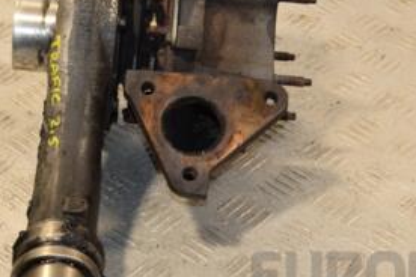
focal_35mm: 111
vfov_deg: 12.3
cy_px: 74
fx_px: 1283
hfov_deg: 18.4
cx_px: 223
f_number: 7.1
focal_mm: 34
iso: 800
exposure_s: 1/200
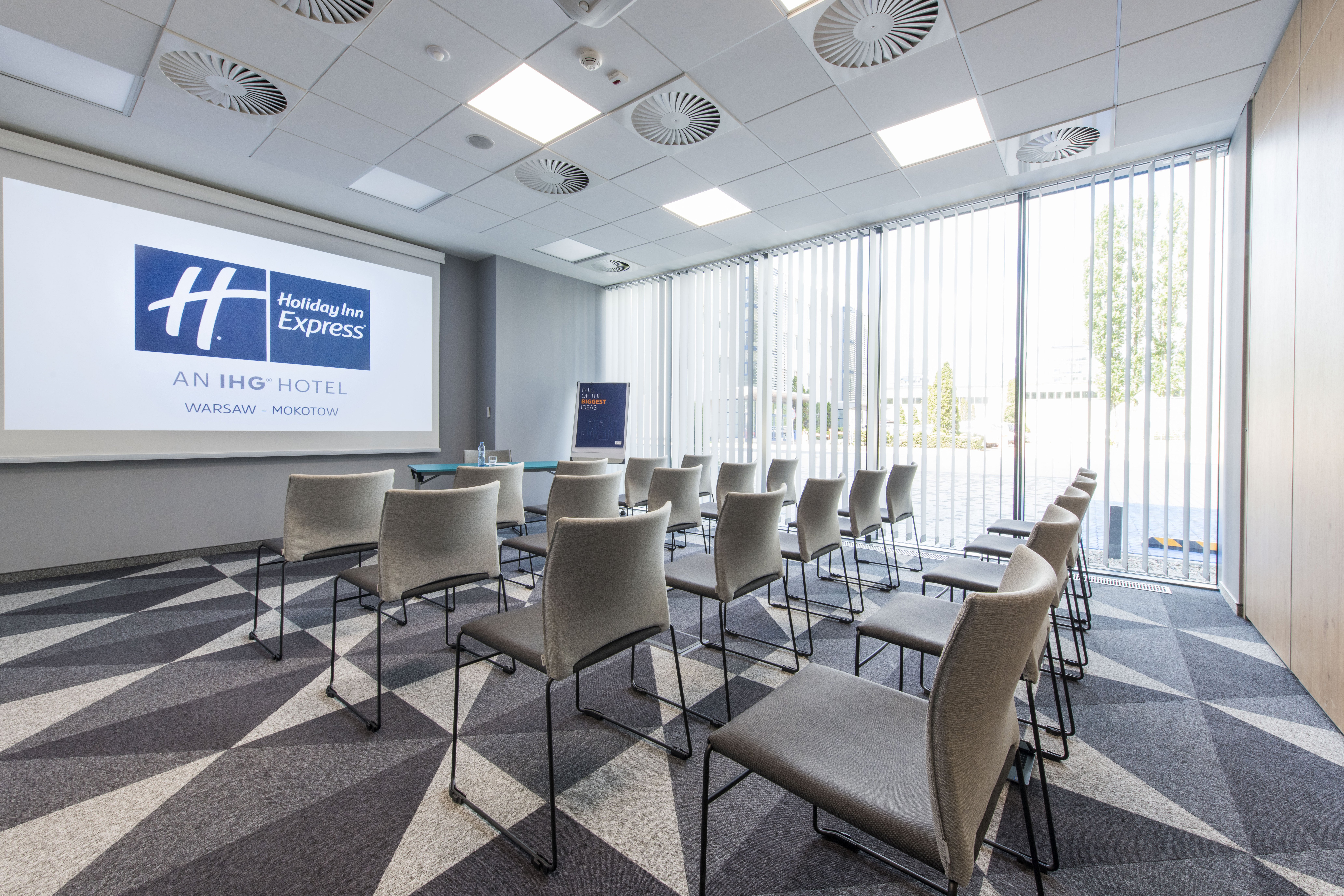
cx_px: 672
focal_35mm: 14
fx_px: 523
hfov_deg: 104.3
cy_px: 448
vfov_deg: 81.2
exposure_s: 1/6
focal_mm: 14
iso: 400
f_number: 16
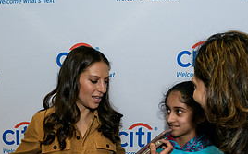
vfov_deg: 23.6
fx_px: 358
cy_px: 144
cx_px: 93
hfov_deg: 38.0
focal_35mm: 53
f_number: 5
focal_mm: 24
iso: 1600
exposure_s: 1/125
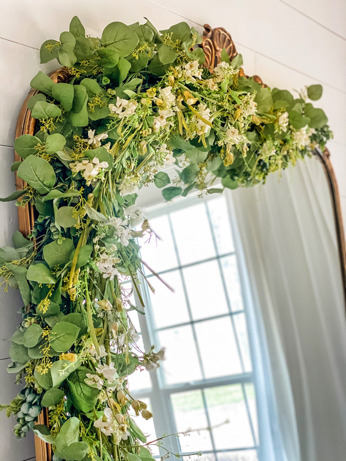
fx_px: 693
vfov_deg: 36.8
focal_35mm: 52
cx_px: 173
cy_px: 230
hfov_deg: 28.0
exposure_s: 1/60
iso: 250
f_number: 2
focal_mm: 6
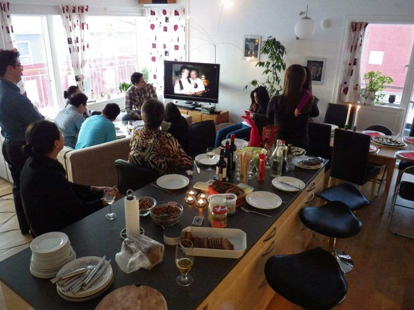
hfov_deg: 63.4
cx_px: 207
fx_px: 335
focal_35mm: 28
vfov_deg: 49.7
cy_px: 155
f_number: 3.5
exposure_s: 1/45
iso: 1000
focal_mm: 5
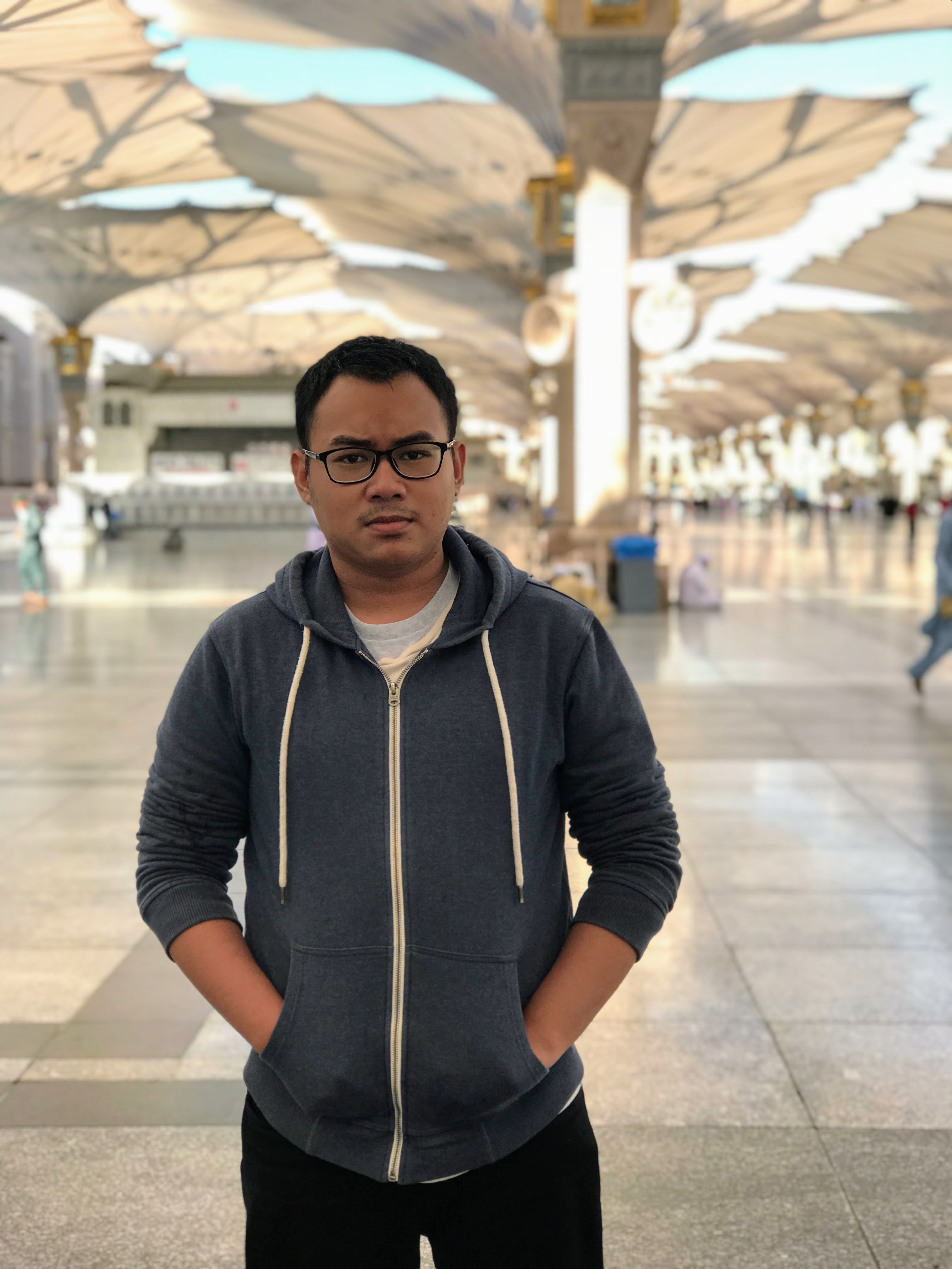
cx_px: 476
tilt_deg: -3.7
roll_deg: +0.4
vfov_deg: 33.8
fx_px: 2090
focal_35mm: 57
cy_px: 634
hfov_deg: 25.7
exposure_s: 1/220
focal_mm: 6.6
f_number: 2.8
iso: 20
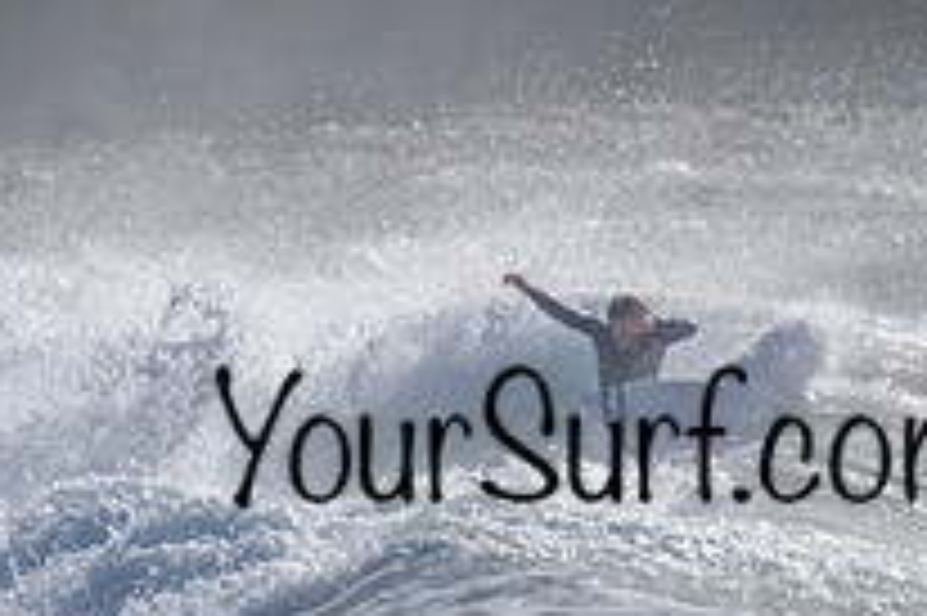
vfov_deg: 0.6
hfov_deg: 0.9
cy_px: 398
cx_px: 680
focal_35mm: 2315
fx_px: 59562
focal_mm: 800
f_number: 11
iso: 360
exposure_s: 1/2000
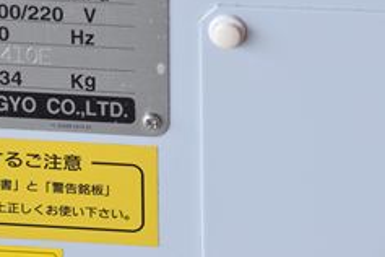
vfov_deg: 4.4
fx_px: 3315
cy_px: 78
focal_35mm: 310
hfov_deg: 6.6
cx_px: 57
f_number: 6.3
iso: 1250
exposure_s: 1/500
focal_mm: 98
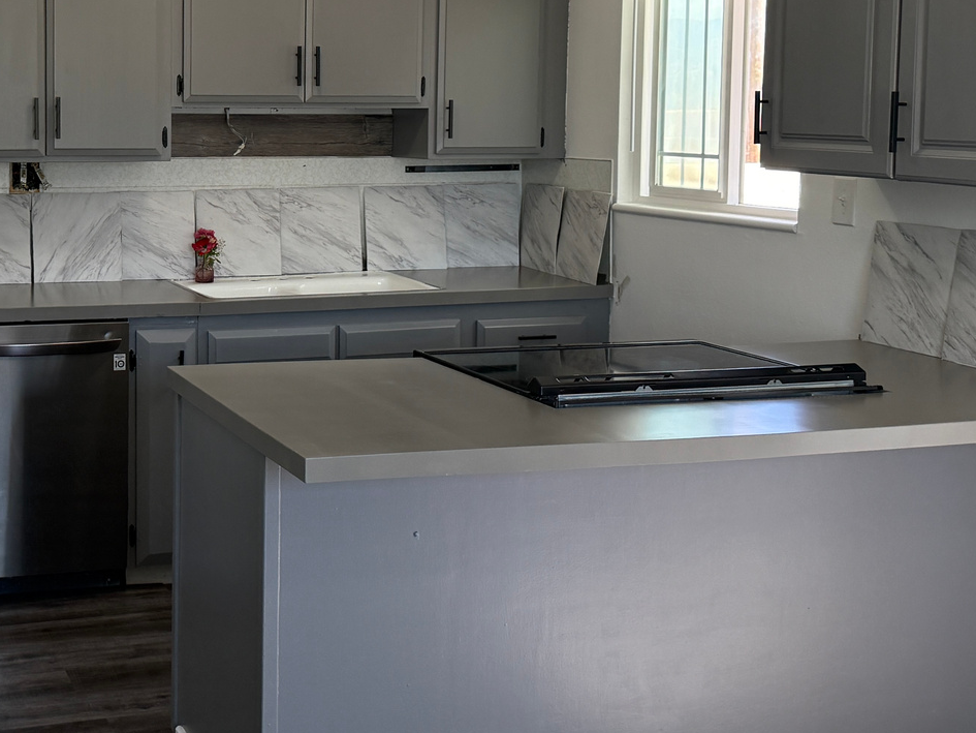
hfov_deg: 35.7
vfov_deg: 27.8
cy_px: 217
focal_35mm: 52
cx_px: 201
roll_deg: +0.2
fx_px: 1466
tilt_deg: -4.1
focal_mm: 6.76
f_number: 1.78
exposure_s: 1/240
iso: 200
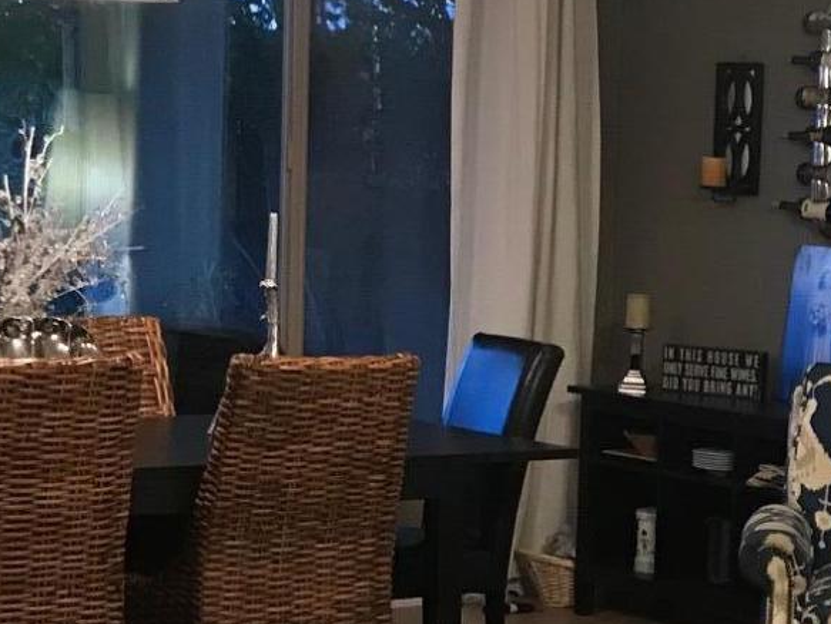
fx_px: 2306
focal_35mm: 96
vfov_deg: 15.3
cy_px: 480
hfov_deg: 17.7
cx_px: 1341
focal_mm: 3.99
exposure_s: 1/15
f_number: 1.8
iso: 64
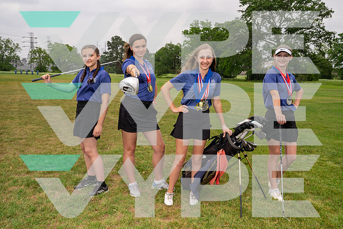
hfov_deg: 51.9
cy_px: 114
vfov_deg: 36.0
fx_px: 353
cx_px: 172
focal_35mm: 37
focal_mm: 37
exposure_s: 1/250
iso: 100
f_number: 8
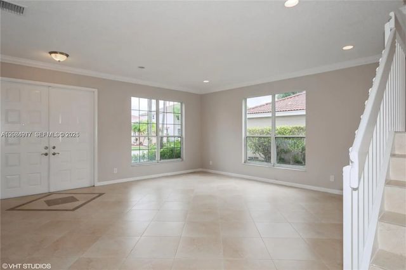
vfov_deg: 63.2
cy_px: 135
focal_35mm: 20
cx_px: 203
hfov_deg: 85.5
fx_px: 220
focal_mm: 13
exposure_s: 1/60
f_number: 4
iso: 100
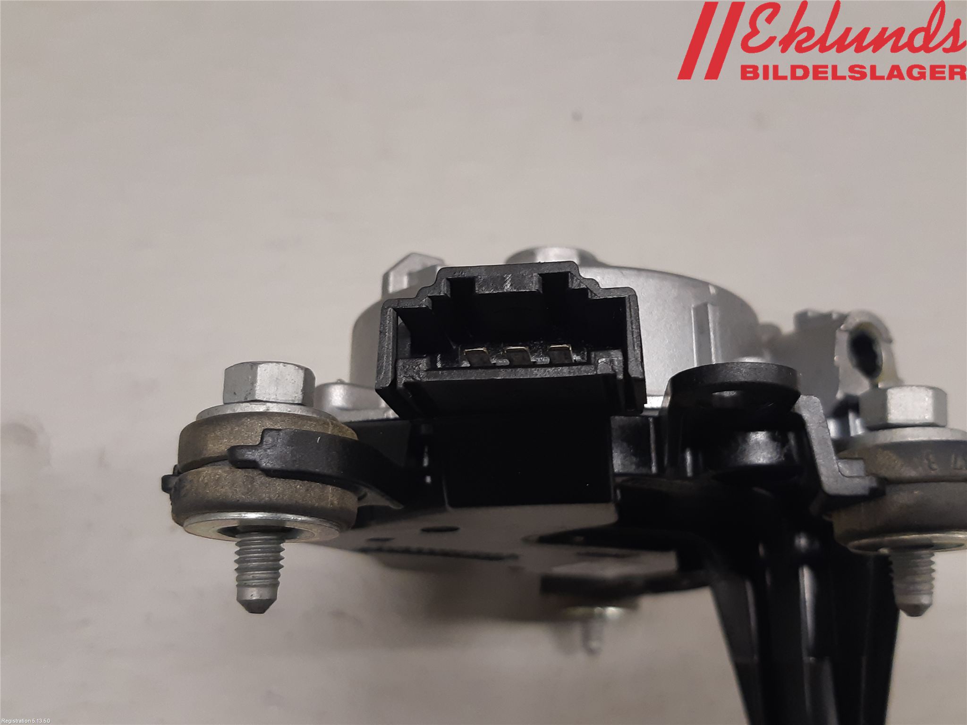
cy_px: 362
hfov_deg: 67.3
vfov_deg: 53.1
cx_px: 484
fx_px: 726
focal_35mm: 26
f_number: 1.7
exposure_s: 1/50
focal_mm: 3.93
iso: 125
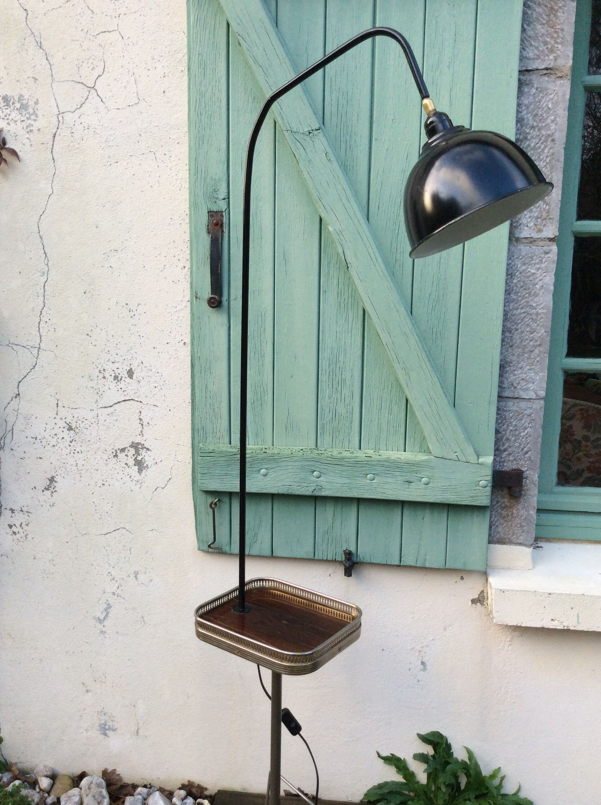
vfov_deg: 56.9
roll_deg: -0.3
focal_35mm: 32
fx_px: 743
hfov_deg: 44.1
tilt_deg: -8.9
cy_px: 402
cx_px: 300
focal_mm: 3.3
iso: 50
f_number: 2.4
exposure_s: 1/100
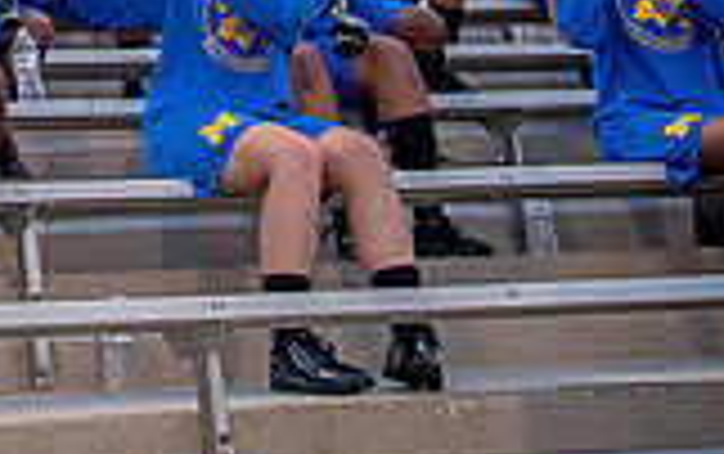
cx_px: -513
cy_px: -229
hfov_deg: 19.0
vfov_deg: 14.0
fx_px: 1738
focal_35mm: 88
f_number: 4
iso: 1250
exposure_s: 1/250
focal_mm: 24
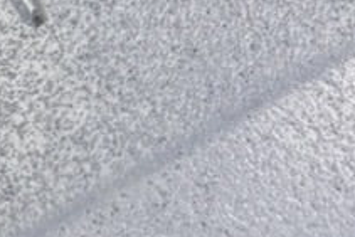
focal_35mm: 242
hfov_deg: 7.3
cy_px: -807
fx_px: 2388
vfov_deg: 4.9
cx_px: -803
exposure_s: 1/637
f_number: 1.78
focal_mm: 6.76
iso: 100
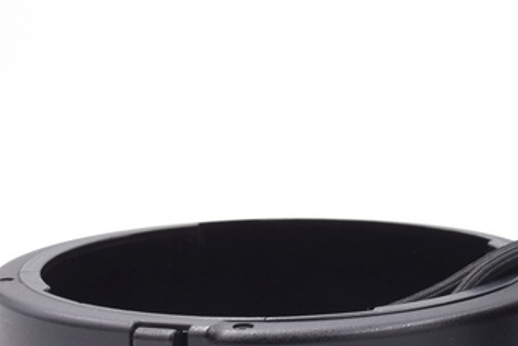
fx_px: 2260
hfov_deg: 12.6
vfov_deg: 8.7
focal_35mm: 157
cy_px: 102
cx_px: 696
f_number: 8
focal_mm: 36
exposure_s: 1/100
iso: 400
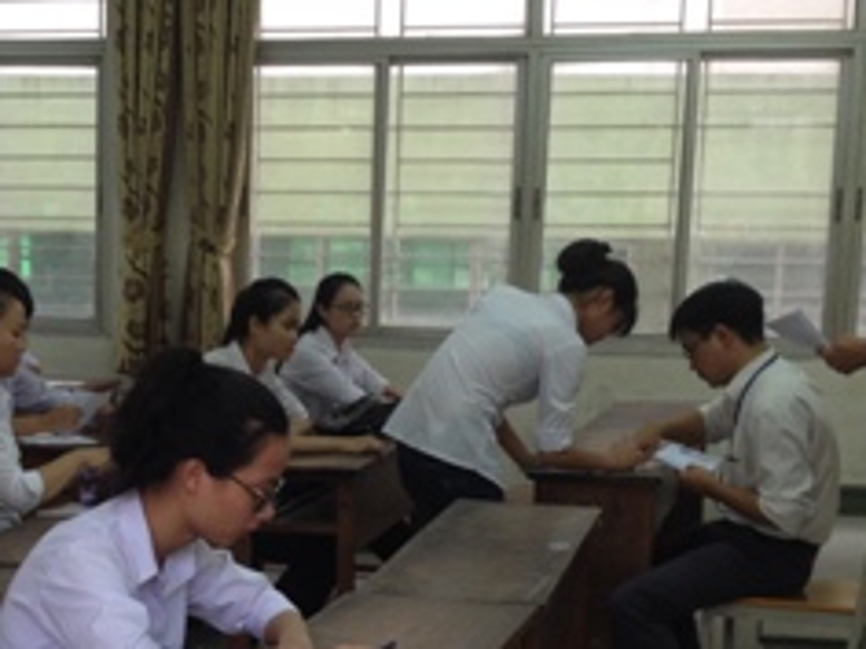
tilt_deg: -12.1
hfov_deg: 24.6
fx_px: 1976
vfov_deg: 18.5
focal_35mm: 79
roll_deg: -0.7
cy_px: 517
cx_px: 273
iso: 50
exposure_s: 1/25
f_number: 2.4
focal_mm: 4.28
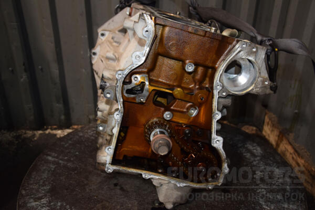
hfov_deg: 53.1
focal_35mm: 36
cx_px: 158
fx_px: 315
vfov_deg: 36.9
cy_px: 105
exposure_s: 1/60
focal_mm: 24
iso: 800
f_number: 5
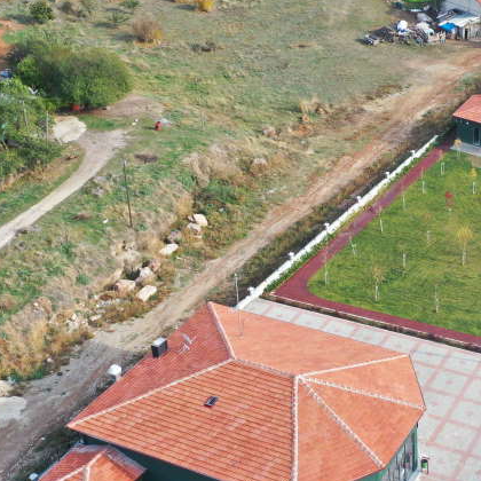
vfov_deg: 27.7
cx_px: 412
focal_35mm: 62
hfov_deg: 27.0
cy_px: 237
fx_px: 975
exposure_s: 1/200
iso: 100
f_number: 4.5
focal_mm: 10.26
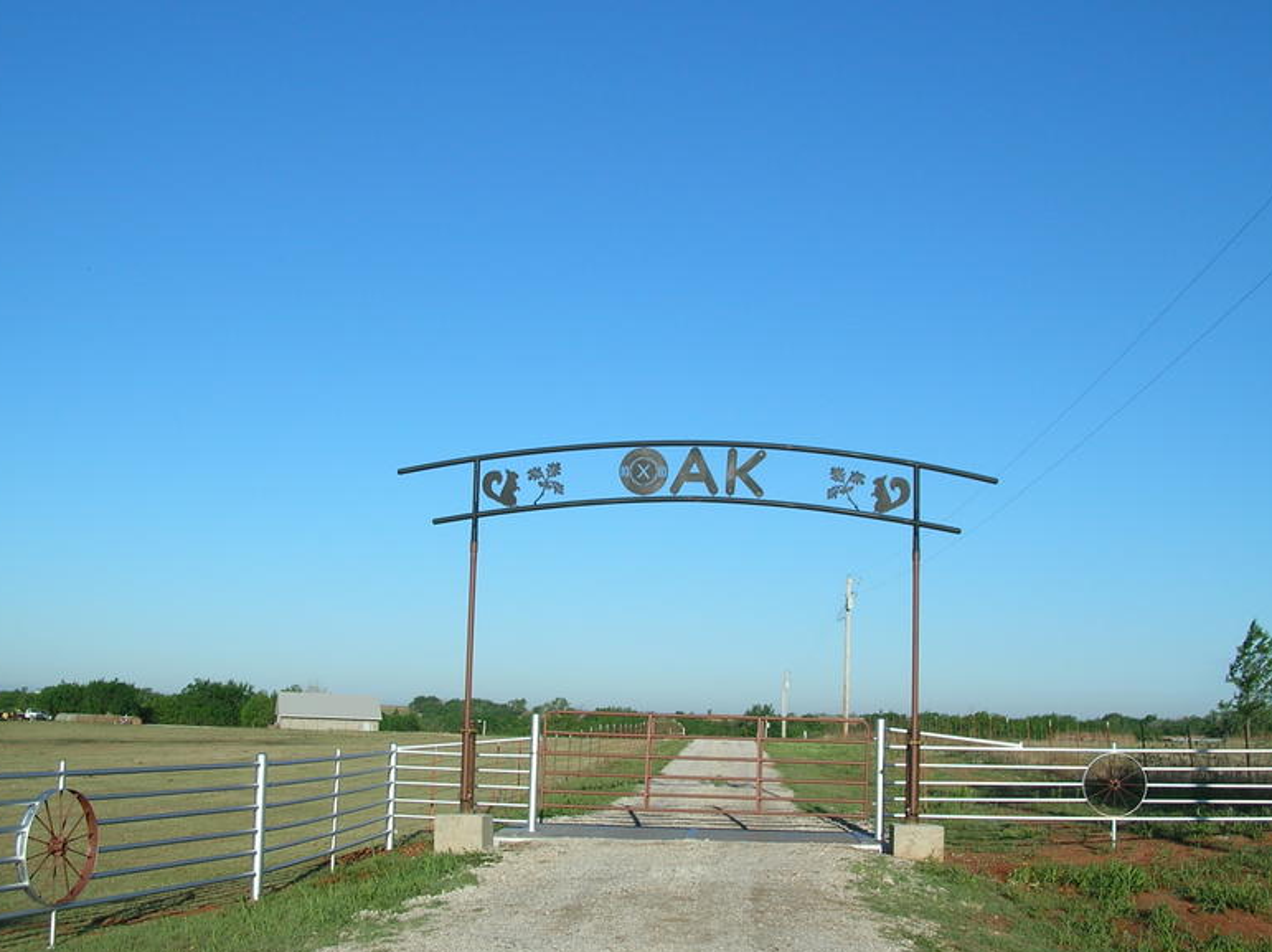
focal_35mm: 42
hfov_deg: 44.8
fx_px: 1542
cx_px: 612
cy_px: 527
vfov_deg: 34.3
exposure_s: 1/742
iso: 50
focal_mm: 6
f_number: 3.7
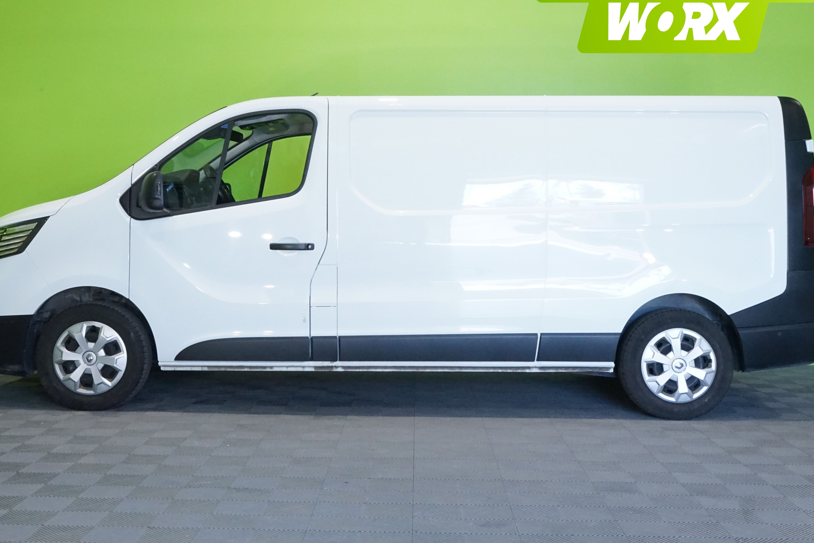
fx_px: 1017
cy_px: 221
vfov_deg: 29.8
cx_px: 392
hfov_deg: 43.6
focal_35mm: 45
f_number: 22
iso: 6400
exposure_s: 1/40
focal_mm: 37
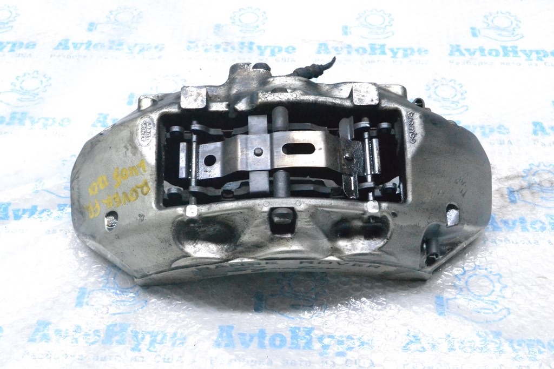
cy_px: 184
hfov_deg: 41.1
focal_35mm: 48
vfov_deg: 28.1
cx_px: 277
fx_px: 739
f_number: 9
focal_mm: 32
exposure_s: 1/160
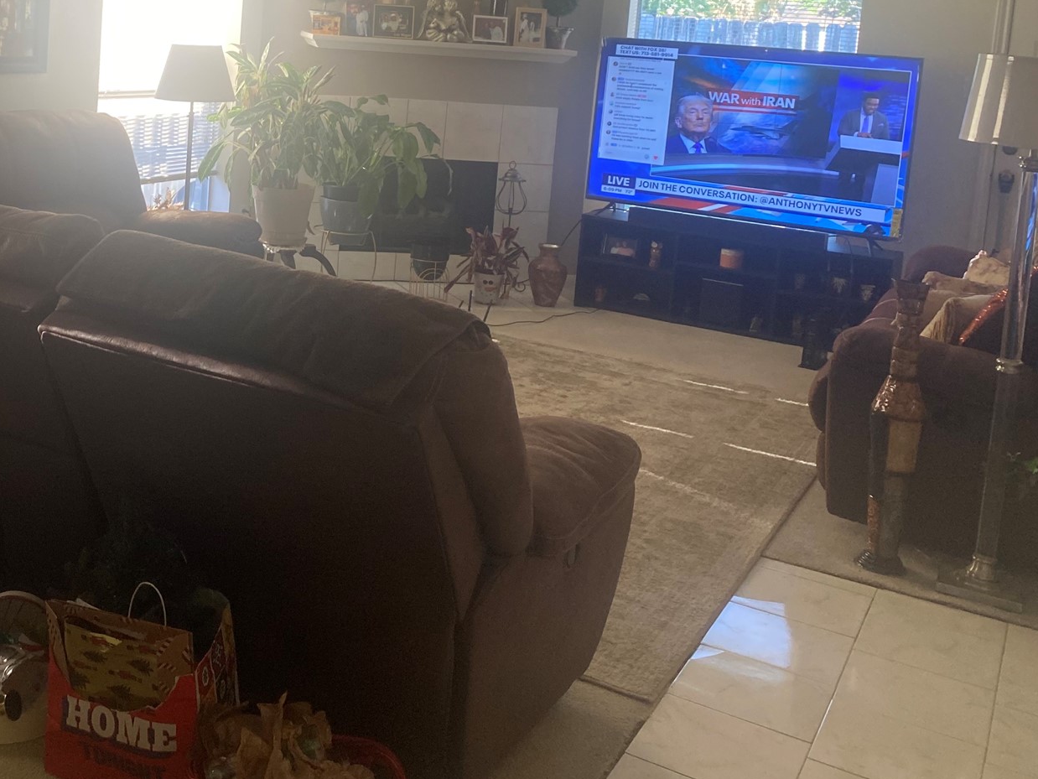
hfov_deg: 41.8
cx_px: 200
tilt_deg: -7.7
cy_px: 146
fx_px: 1290
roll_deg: -3.7
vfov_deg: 32.6
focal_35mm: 43
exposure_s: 1/121
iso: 125
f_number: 1.8
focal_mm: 4.25
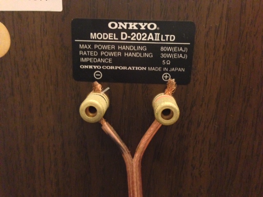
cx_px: 132
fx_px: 251
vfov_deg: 42.9
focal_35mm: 33
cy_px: 98
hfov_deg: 55.4
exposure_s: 1/15
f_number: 2.4
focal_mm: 4.13
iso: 800
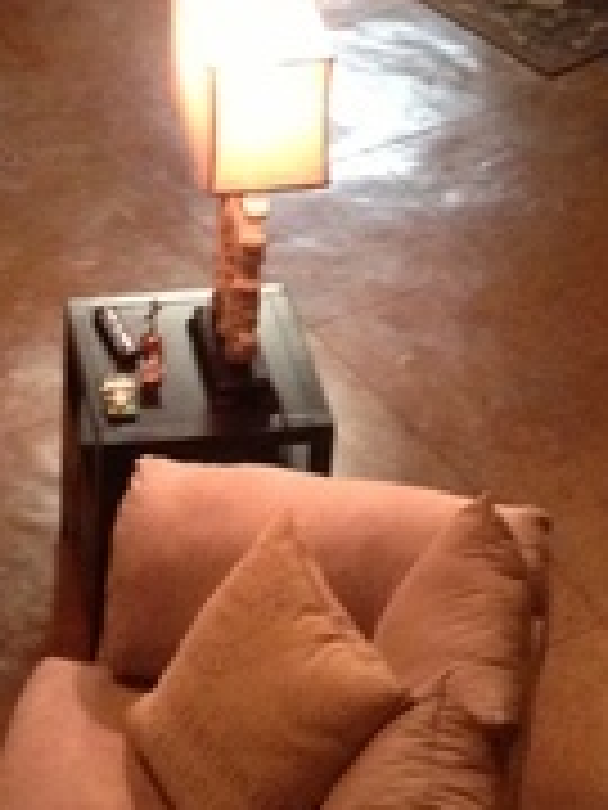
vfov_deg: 14.8
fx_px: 3044
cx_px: 126
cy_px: -56
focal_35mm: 130
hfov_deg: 11.4
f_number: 2.4
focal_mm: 4.28
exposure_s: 1/20
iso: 400
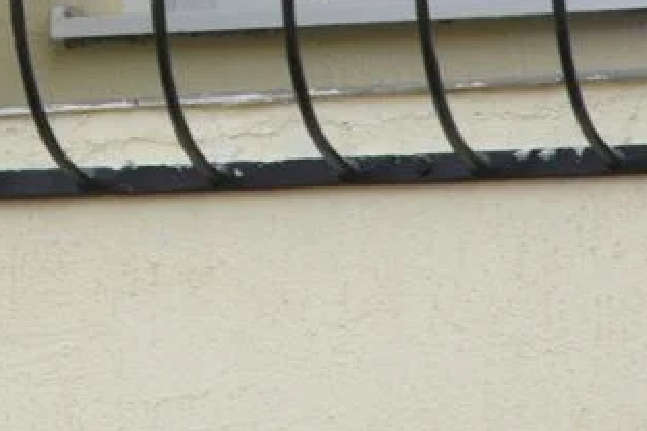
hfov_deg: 3.1
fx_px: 11879
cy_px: -186
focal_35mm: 661
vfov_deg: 2.1
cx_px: 6
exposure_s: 1/125
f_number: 3.3
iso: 50
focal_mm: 41.3
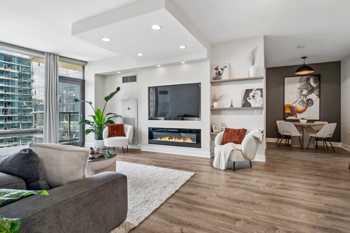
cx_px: 175
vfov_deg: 67.4
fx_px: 175
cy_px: 116
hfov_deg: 90.0
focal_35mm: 18
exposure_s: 1/10
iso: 200
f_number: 8
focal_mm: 12
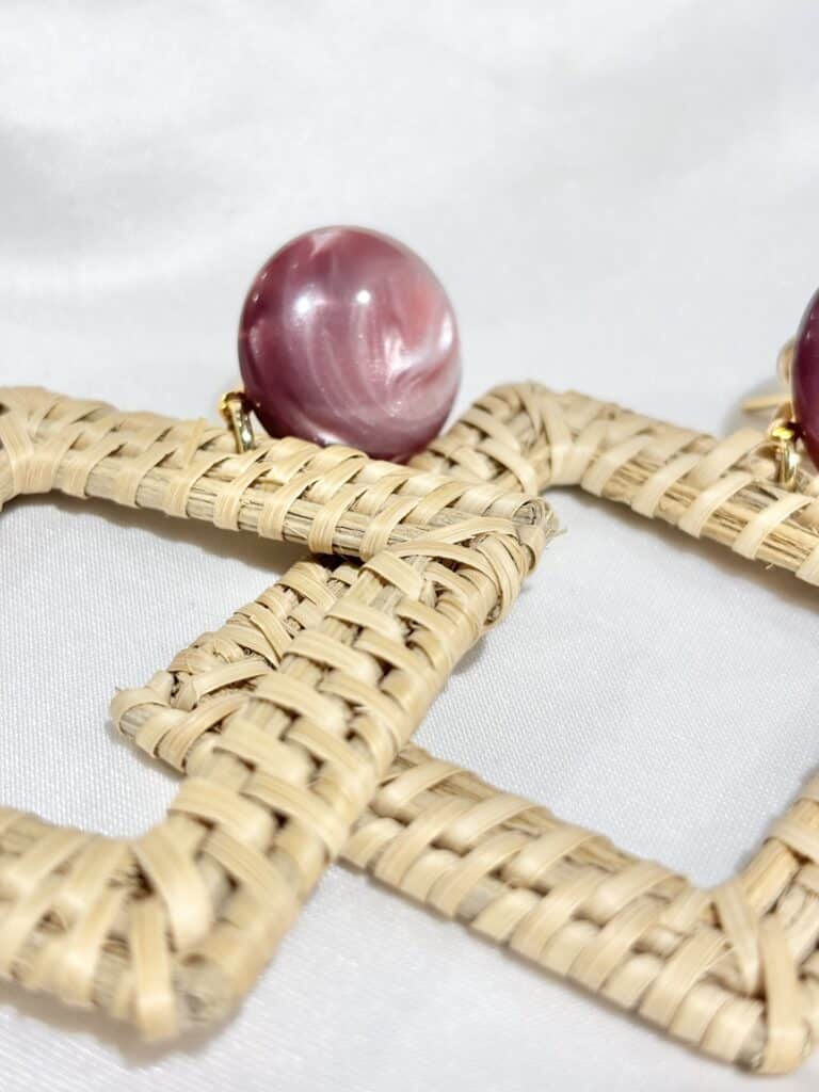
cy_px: 546
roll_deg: +6.0
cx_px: 410
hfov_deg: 28.0
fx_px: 1640
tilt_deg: -31.9
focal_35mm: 52
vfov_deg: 36.8
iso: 32
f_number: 1.6
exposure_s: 1/238
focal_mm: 5.96
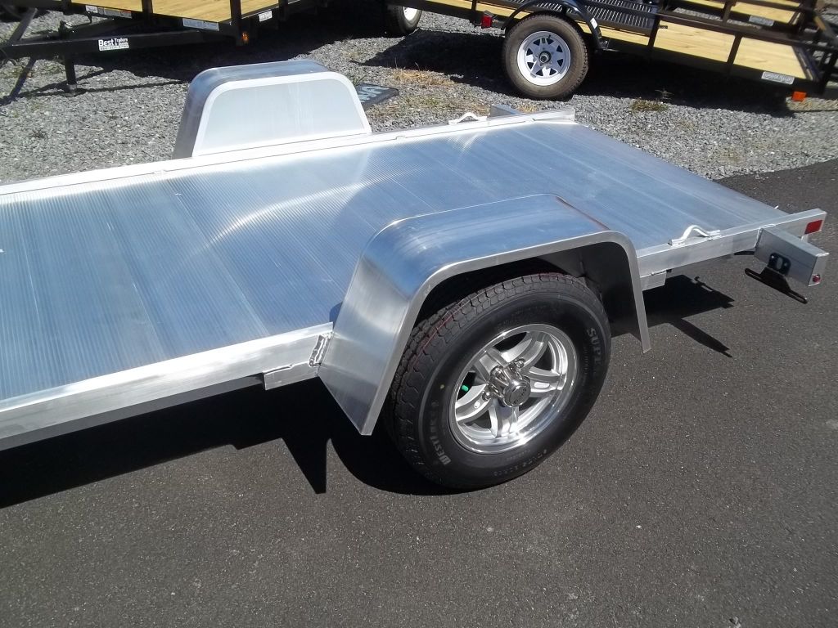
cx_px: 419
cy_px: 314
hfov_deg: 56.8
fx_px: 775
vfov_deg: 44.2
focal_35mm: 32
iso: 64
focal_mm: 5.7
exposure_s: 1/200
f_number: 8.8
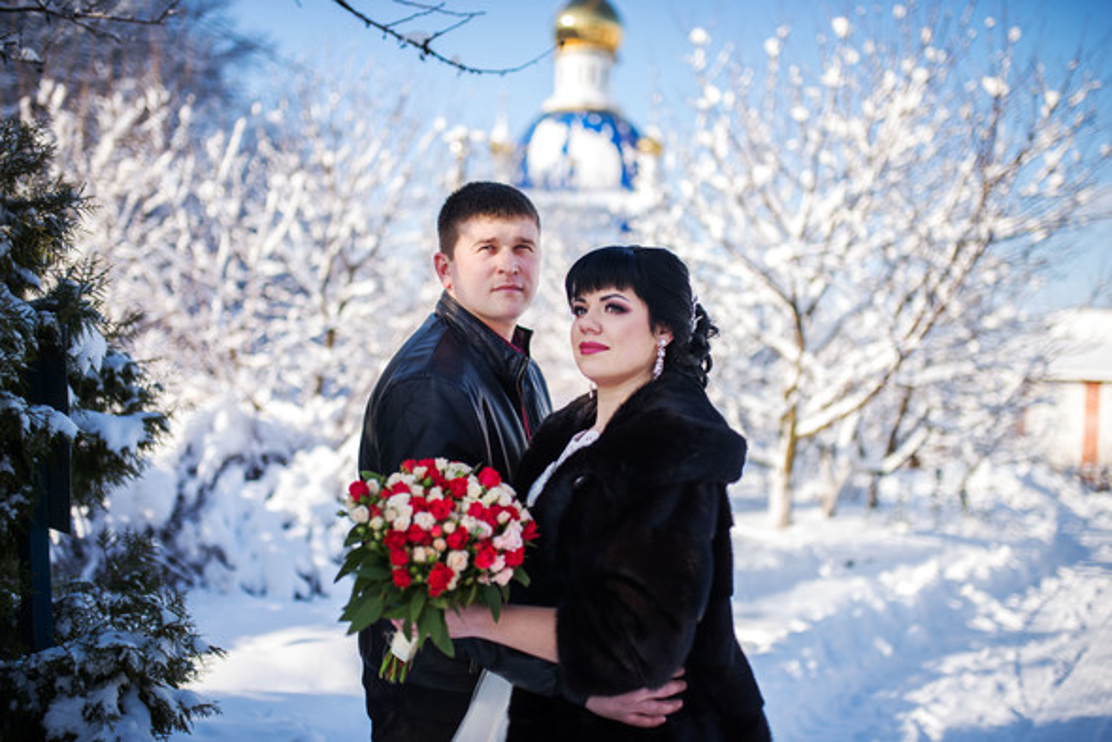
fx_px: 1082
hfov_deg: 54.4
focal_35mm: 35
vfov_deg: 37.9
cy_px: 371
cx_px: 556
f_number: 1.4
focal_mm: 35
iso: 160
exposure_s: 1/4000
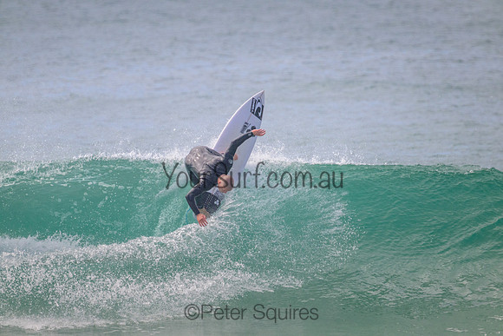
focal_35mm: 800
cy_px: 168
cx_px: 252
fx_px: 11180
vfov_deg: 1.7
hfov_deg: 2.6
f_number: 11
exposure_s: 1/2000
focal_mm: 800
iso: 1600
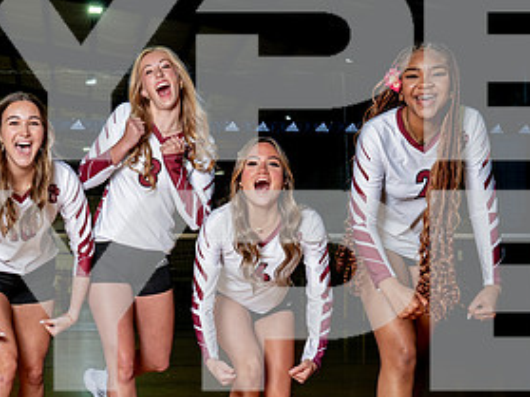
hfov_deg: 30.0
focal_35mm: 64
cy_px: 292
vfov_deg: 22.7
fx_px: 979
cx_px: 165
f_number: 5.6
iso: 250
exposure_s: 1/250
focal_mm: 32
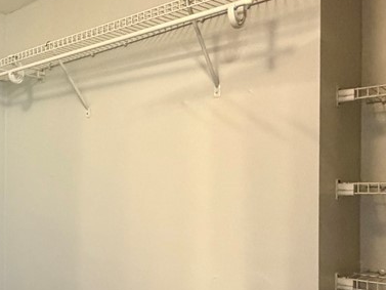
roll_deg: -0.1
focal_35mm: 38
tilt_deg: +0.4
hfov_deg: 39.8
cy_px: 181
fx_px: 424
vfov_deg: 37.5
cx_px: -40
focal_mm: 2.22
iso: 500
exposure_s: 1/60
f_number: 2.2
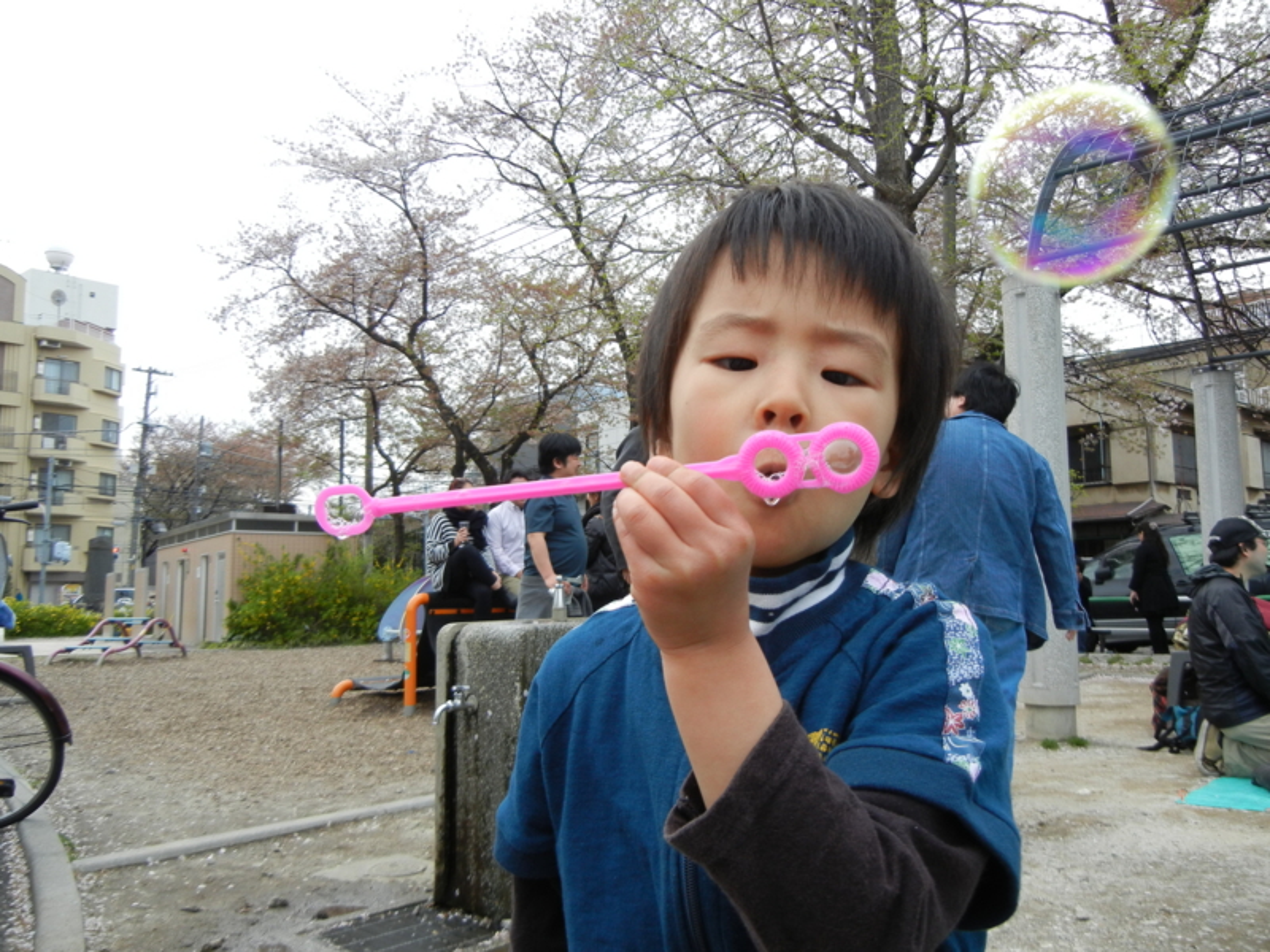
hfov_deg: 60.0
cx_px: 635
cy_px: 476
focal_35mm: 30
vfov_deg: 46.8
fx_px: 1101
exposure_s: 1/392
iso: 160
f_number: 3.5
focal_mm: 5.4
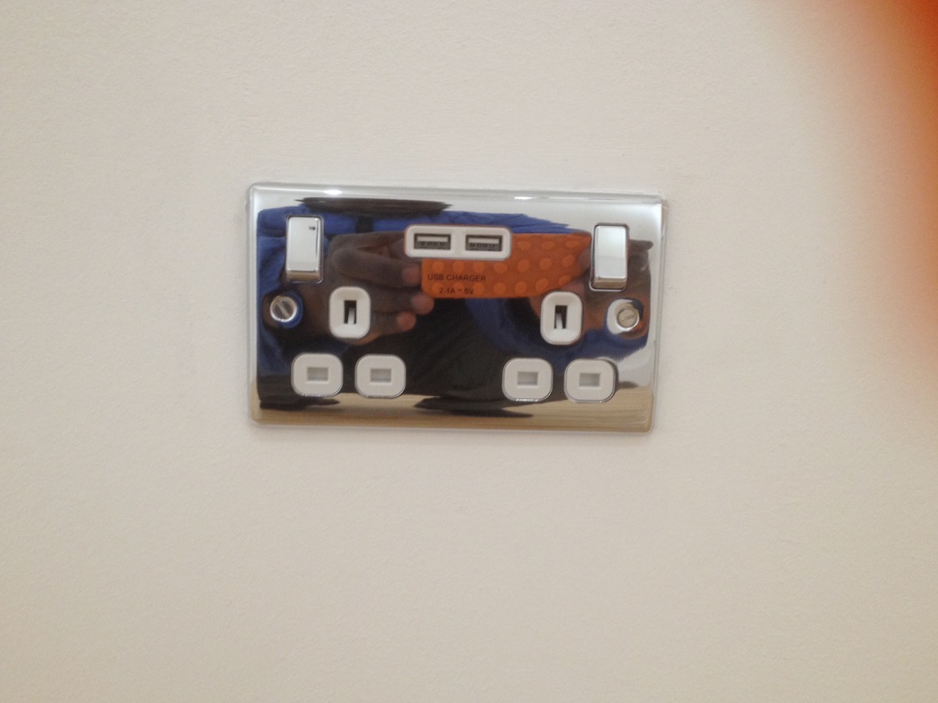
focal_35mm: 36
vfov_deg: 39.7
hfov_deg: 51.4
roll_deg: -0.9
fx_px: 975
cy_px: 353
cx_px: 471
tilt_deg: -8.1
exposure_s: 1/20
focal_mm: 4.28
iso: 125
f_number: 2.4
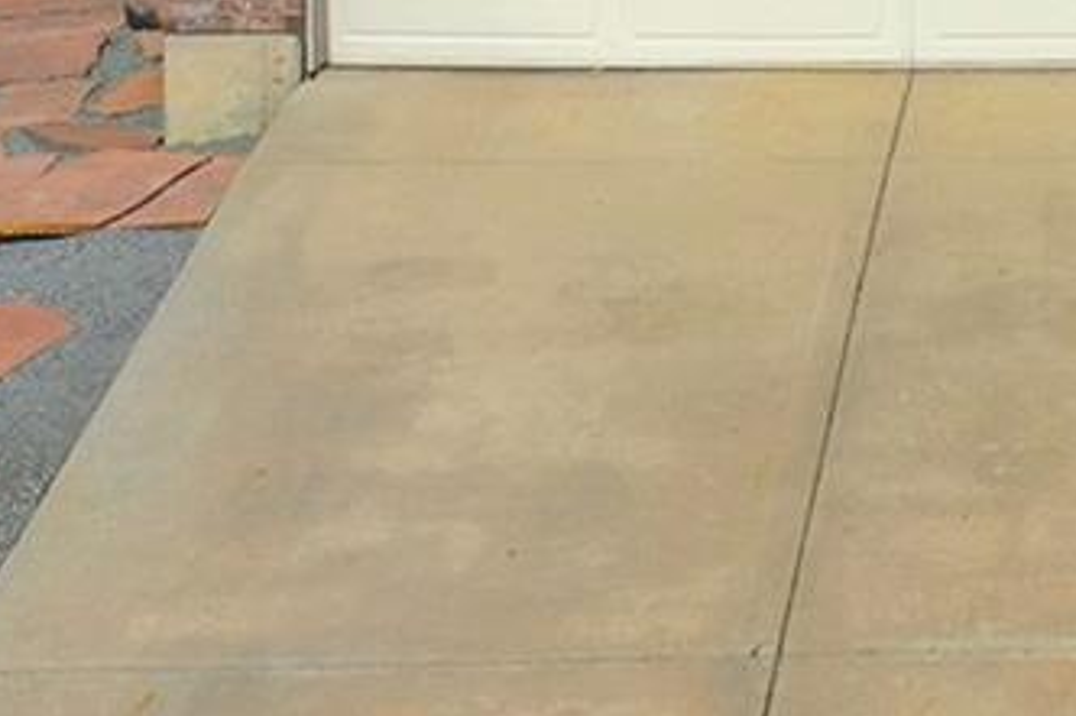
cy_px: -298
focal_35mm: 135
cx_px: 1413
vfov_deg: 9.9
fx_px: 4033
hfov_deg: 14.5
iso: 100
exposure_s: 1/640
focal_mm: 10.26
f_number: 6.3
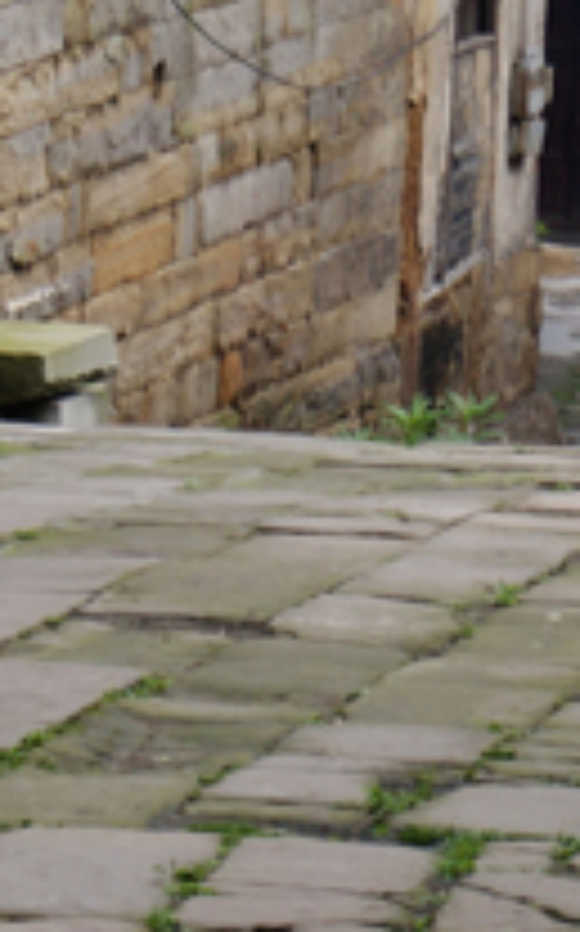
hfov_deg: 5.3
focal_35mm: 244
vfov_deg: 8.6
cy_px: 277
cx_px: 863
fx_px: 6196
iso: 125
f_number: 5.6
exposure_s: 1/100
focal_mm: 55
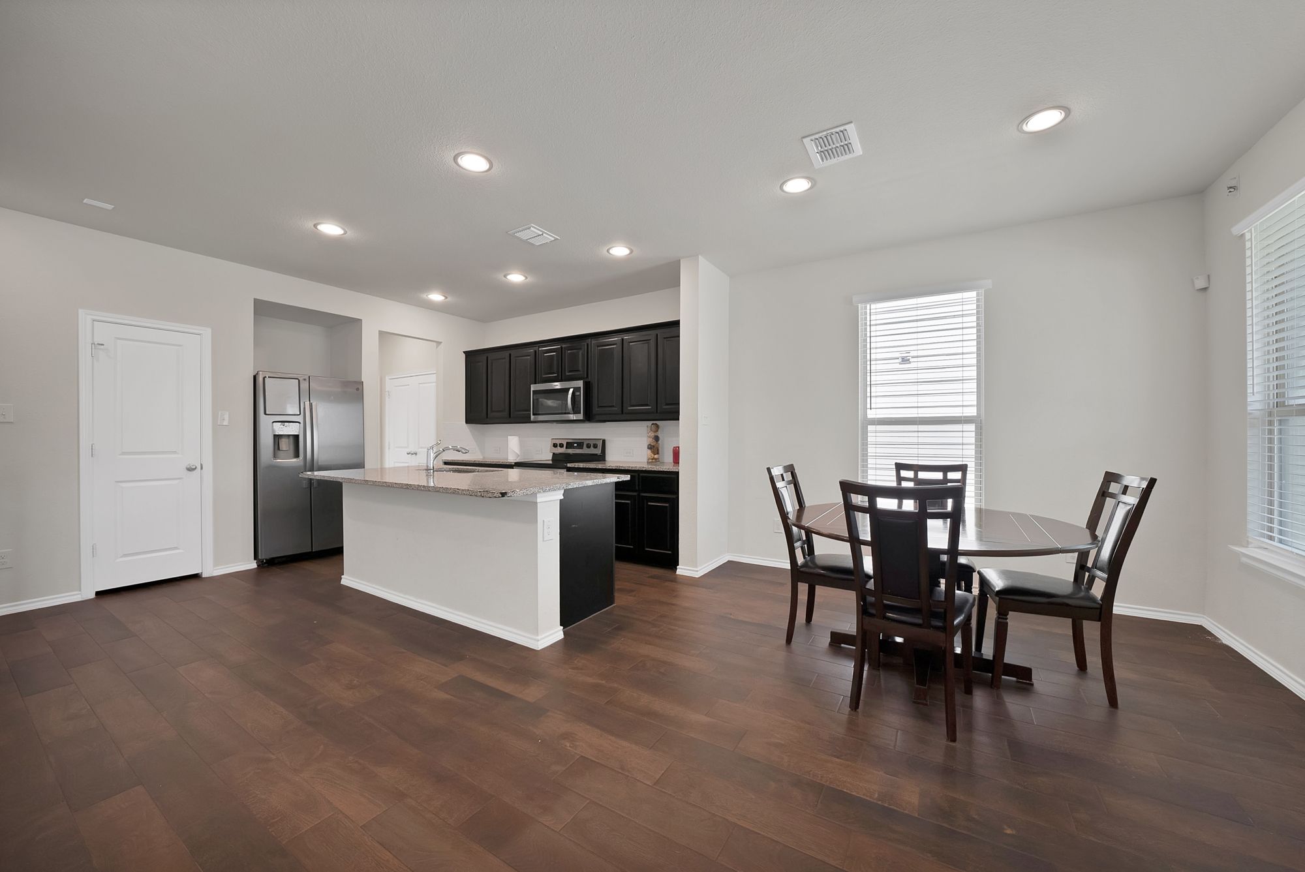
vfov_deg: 90.1
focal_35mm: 12
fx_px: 435
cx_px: 652
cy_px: 436
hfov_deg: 112.6
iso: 640
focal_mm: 12
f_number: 9
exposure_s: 1/15
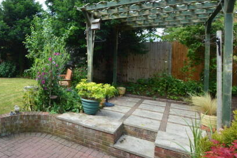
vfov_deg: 52.8
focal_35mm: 24
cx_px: 61
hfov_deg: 69.2
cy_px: 64
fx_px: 158
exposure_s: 1/200
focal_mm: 10
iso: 400
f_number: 10
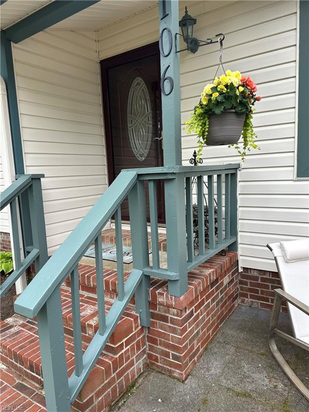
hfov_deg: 56.8
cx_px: 154
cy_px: 206
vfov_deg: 71.6
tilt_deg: -5.9
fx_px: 286
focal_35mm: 24
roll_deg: +1.8
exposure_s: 1/529
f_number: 1.78
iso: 80
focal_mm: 6.86
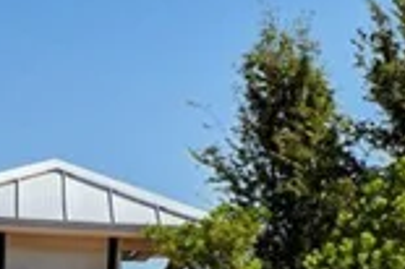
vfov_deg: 6.8
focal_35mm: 198
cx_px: 1097
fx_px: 2225
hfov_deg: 9.0
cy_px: 409
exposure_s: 1/500
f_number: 9
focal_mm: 20
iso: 400
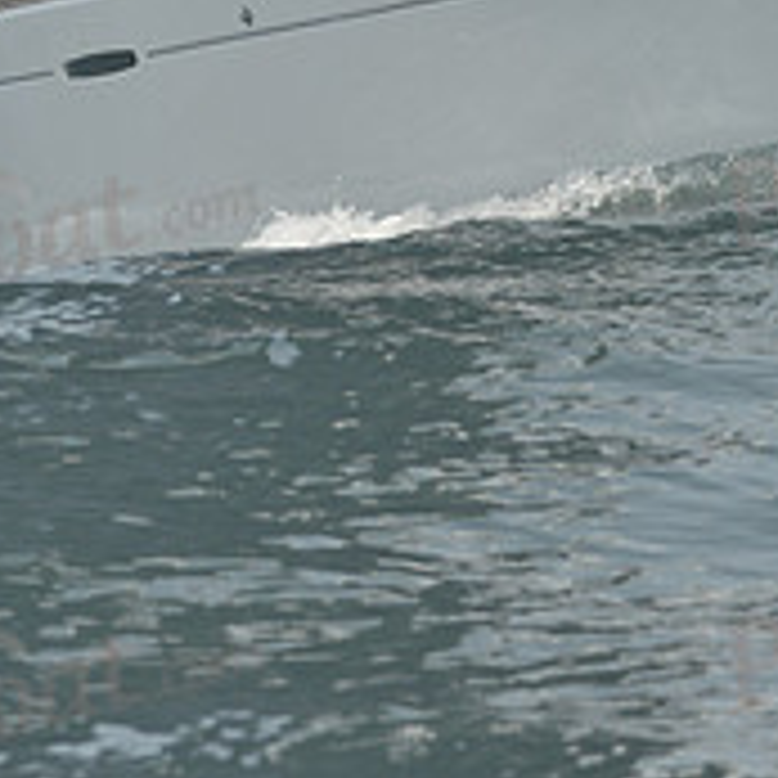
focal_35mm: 597
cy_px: -34
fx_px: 15180
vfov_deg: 2.9
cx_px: 495
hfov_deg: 2.9
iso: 280
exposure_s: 1/1000
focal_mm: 210
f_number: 8
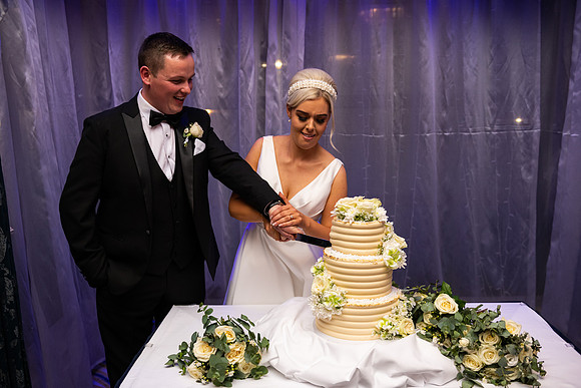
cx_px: 290
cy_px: 194
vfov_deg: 41.1
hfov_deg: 58.7
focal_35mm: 32
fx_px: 517
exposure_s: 1/160
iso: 640
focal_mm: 32
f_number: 3.5
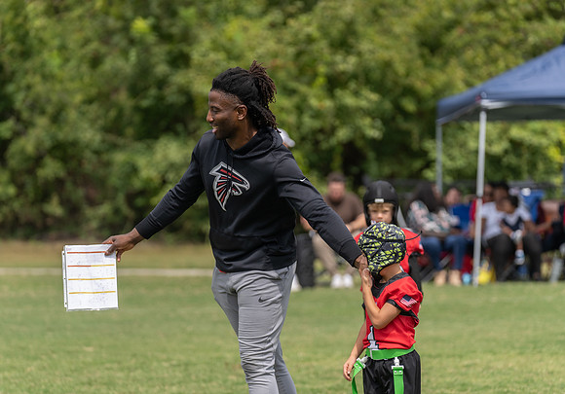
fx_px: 3078
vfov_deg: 7.3
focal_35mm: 193
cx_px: 271
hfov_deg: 10.5
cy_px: 198
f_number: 3.5
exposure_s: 1/1250
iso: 100
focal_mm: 171
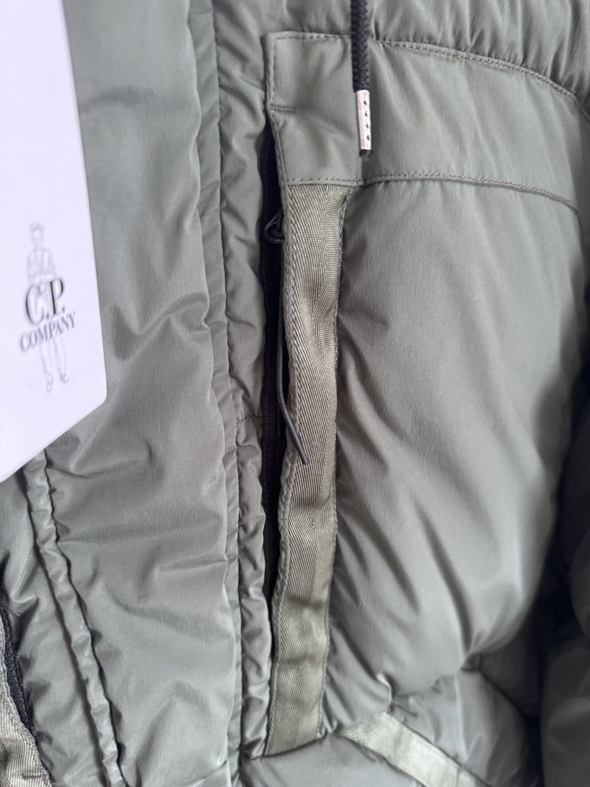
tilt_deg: -21.0
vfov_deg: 71.6
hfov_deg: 56.8
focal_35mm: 24
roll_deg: +0.9
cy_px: 394
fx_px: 545
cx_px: 295
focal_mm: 6.76
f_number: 1.78
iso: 400
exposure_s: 1/60
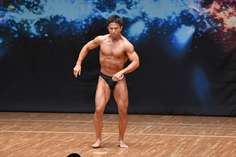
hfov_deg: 7.2
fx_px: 1867
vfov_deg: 4.8
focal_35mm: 285
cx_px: 118
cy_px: 78
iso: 6400
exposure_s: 1/400
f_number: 5.6
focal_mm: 190
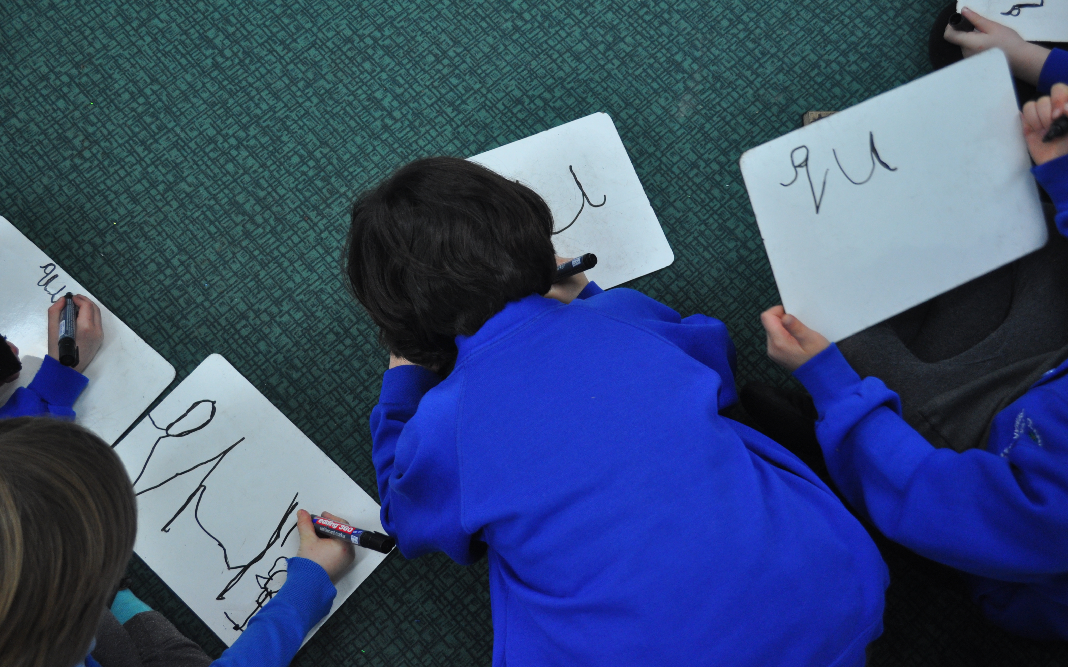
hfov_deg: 56.7
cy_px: 334
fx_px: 990
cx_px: 533
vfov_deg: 37.3
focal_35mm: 34
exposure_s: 1/60
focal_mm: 22
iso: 500
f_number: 4
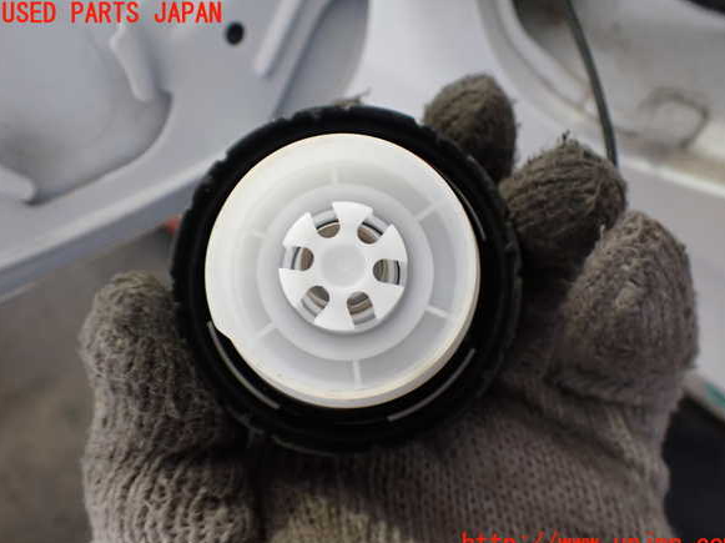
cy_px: 280
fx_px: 649
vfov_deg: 45.4
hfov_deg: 58.4
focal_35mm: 31
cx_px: 369
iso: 320
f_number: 2.3
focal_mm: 5.4
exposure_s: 1/125
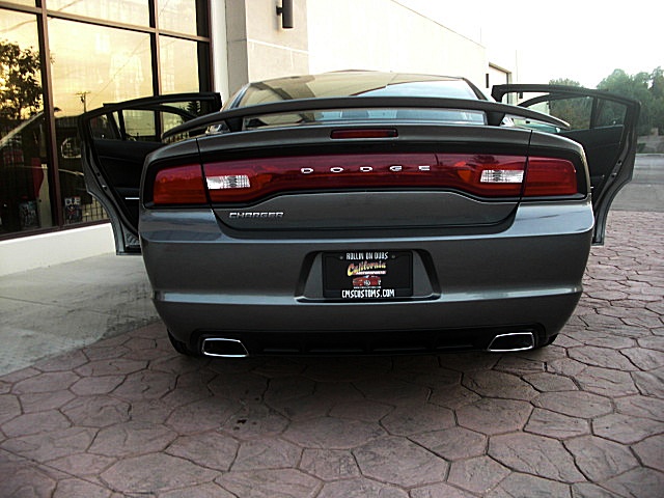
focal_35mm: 36
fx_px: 691
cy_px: 249
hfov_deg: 51.4
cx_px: 332
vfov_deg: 39.7
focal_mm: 6.3
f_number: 2.8
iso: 100
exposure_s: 1/100
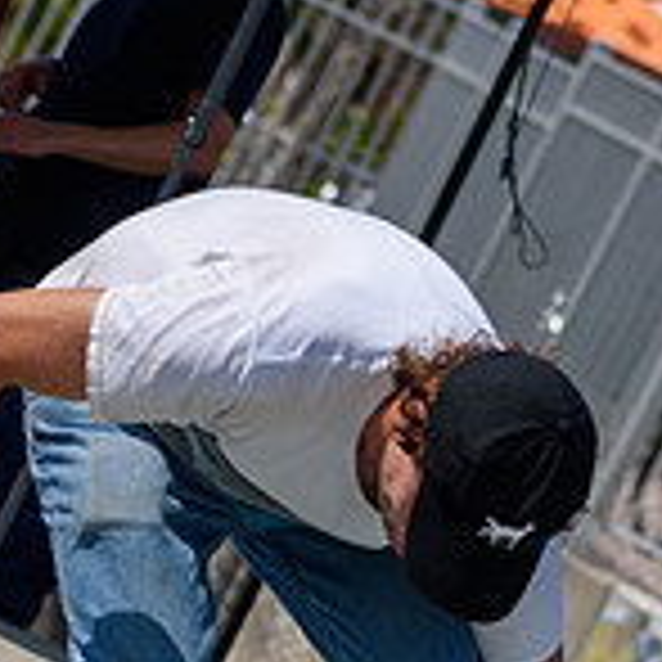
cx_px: 27
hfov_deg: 2.6
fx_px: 14713
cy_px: 709
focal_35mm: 680
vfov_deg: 2.6
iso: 220
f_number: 5.6
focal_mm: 135
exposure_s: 1/2000
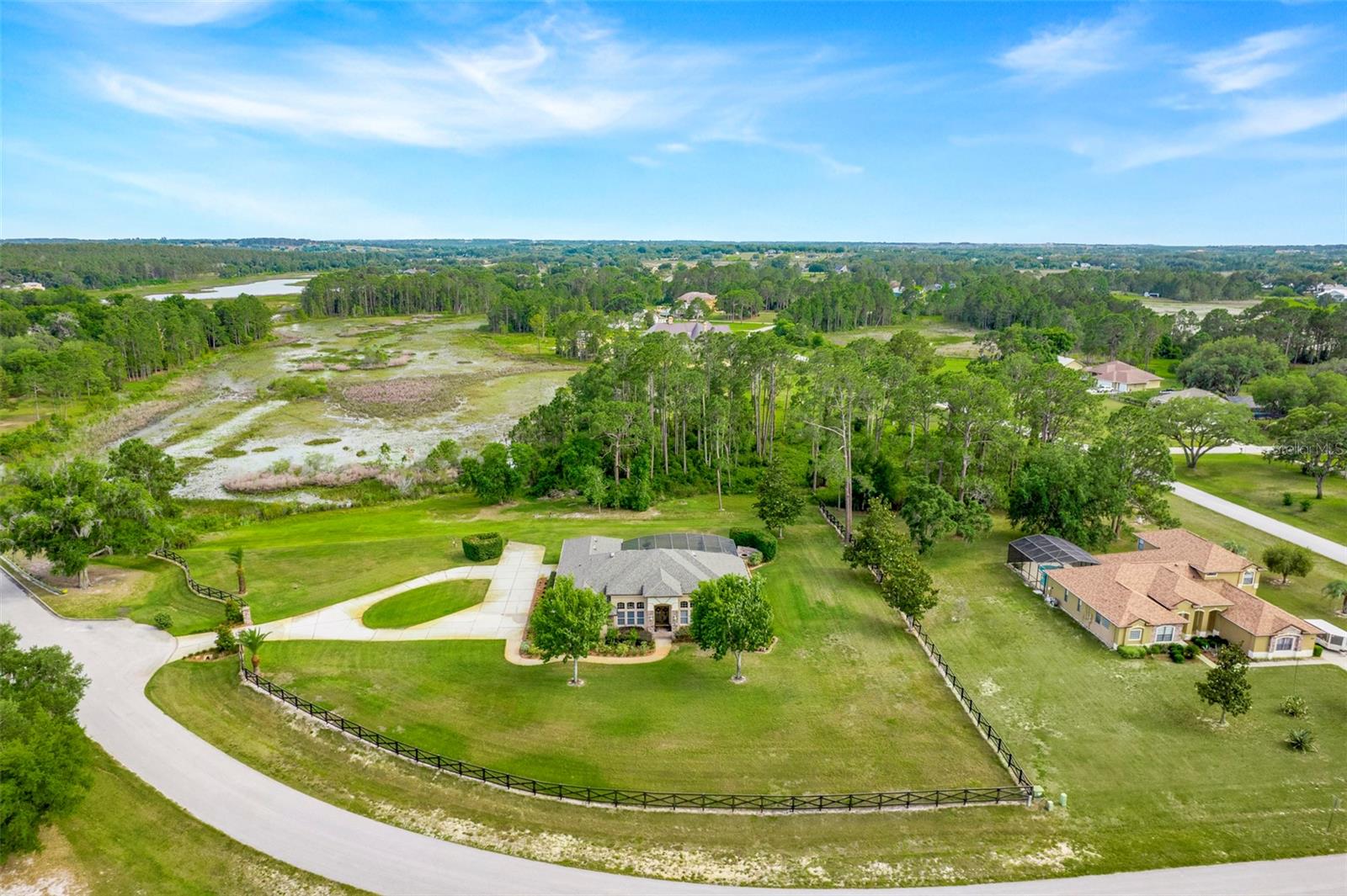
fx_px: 823
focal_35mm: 22
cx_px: 674
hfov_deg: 78.6
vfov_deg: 57.2
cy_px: 448
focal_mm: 8.38
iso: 100
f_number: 2.8
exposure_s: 1/180
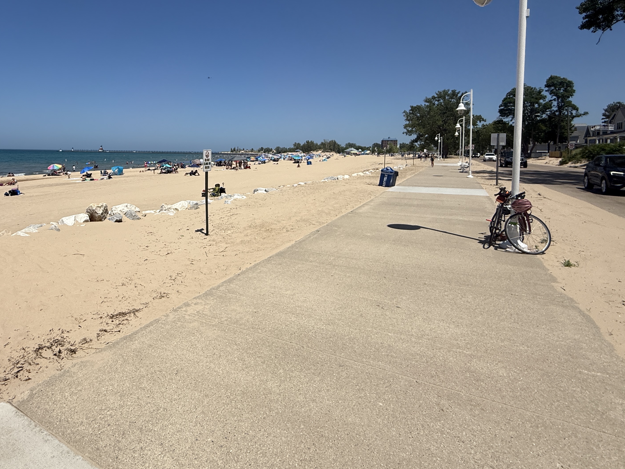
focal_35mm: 20
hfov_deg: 80.1
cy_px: 161
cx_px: 231
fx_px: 361
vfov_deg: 64.5
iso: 50
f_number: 2.2
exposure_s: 1/5155
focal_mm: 2.22
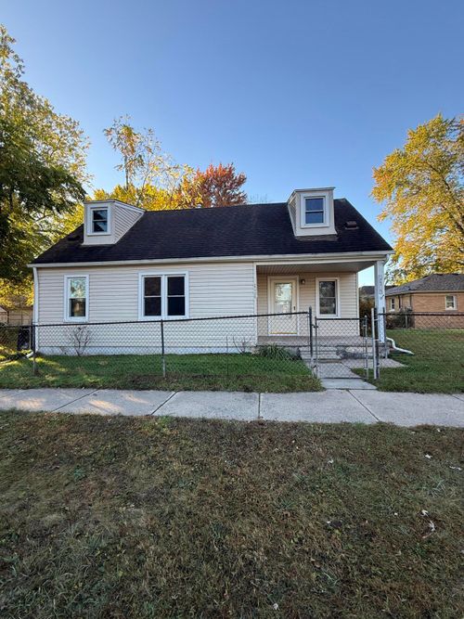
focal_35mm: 14
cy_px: 310
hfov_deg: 85.7
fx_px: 250
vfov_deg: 102.1
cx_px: 232
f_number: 2.2
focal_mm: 2.22
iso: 64
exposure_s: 1/201
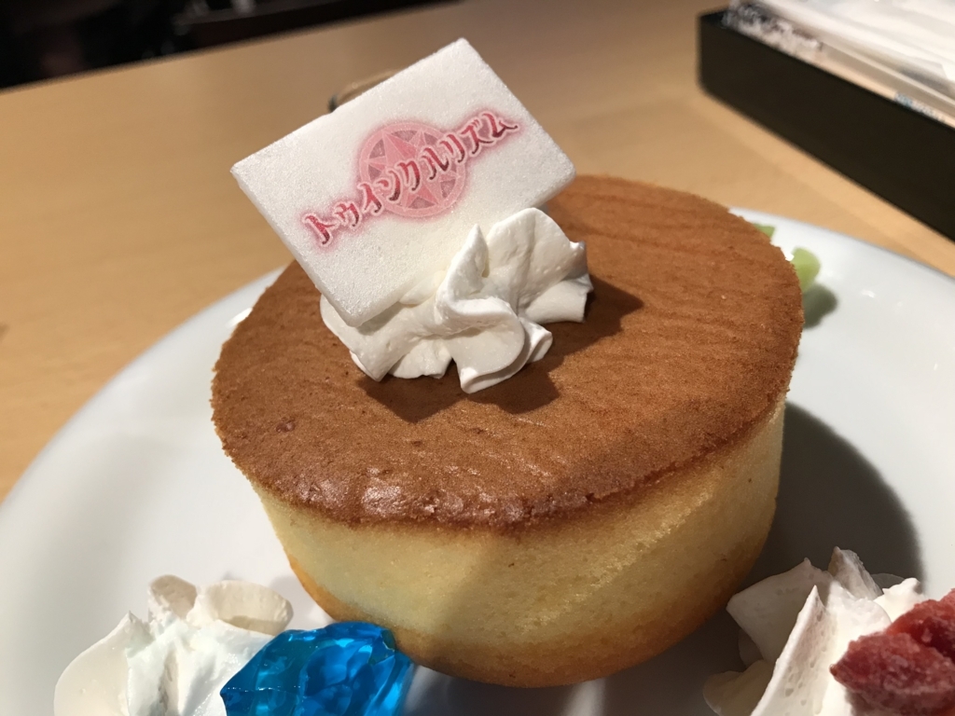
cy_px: 358
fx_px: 772
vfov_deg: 49.7
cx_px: 478
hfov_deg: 63.4
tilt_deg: -35.4
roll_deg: +10.0
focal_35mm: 28
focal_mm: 3.99
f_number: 1.8
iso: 32
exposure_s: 1/33
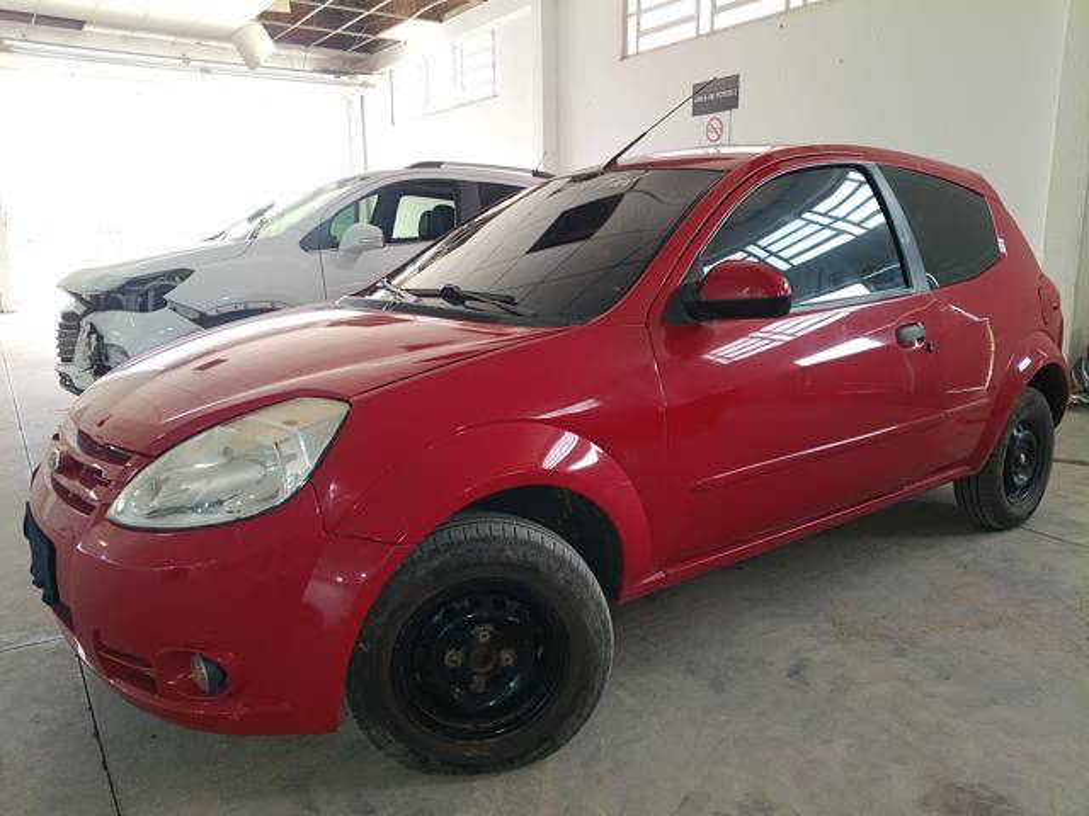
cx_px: 544
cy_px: 408
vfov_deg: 53.1
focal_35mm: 26
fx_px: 818
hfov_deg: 67.3
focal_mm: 4.81
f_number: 1.8
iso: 100
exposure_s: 1/60.1
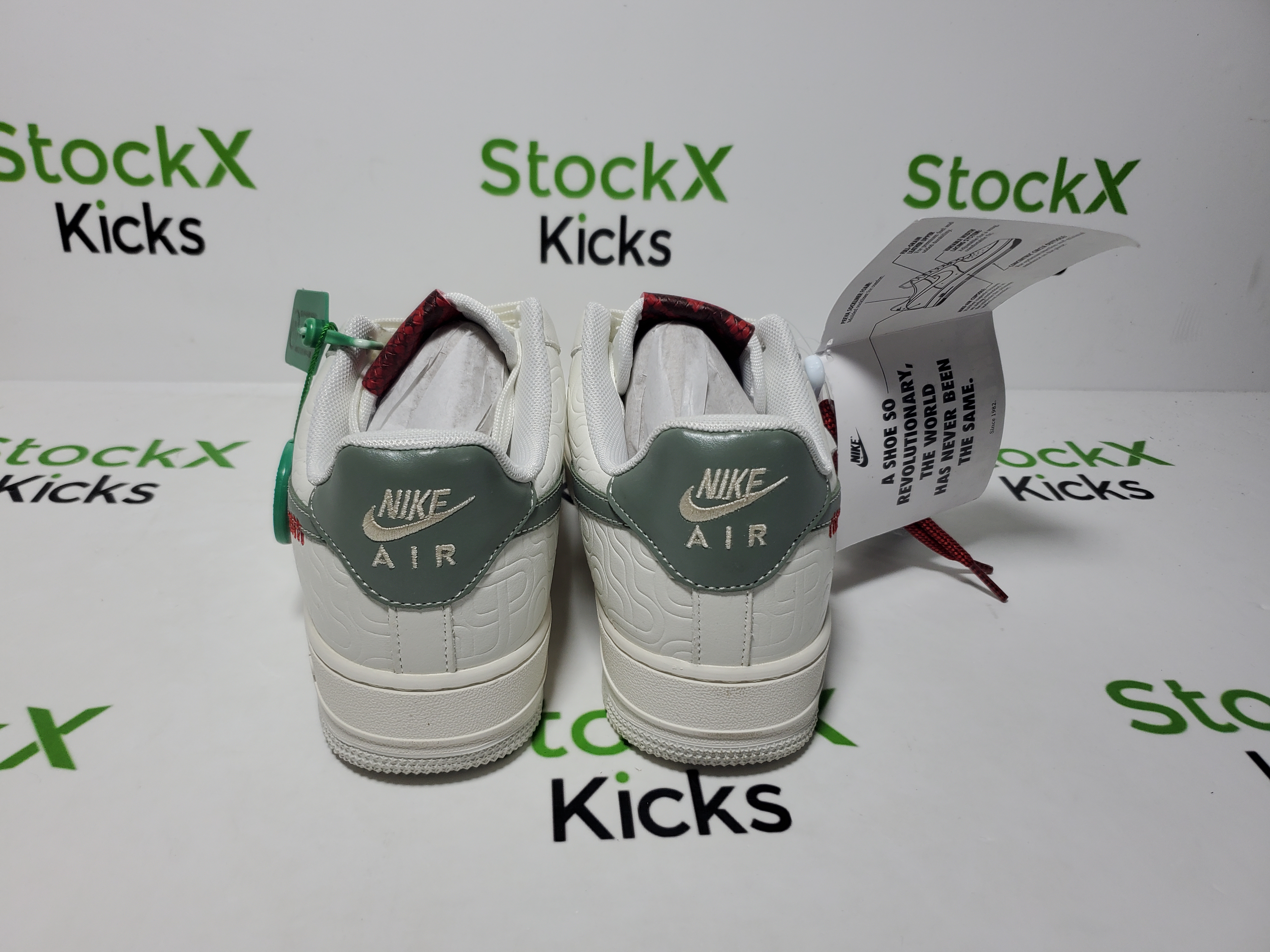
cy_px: 476
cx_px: 635
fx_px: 954
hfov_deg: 67.3
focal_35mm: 26
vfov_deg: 53.1
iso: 50
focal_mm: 4.3
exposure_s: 1/660
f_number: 1.5
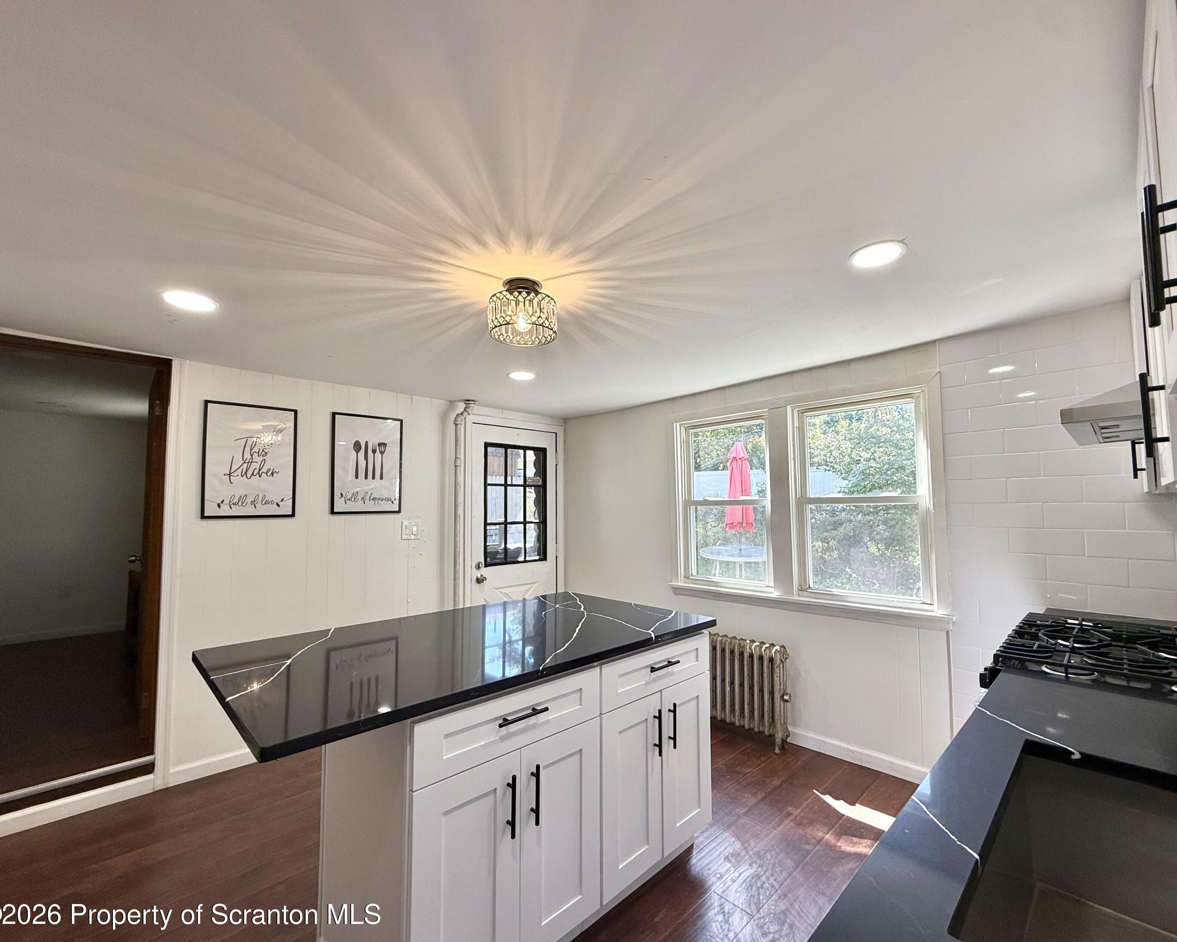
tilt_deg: +4.3
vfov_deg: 84.0
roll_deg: +0.2
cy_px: 474
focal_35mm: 15
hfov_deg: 96.7
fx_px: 522
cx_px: 625
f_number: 2.2
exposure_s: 1/120
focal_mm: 2.22
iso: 50
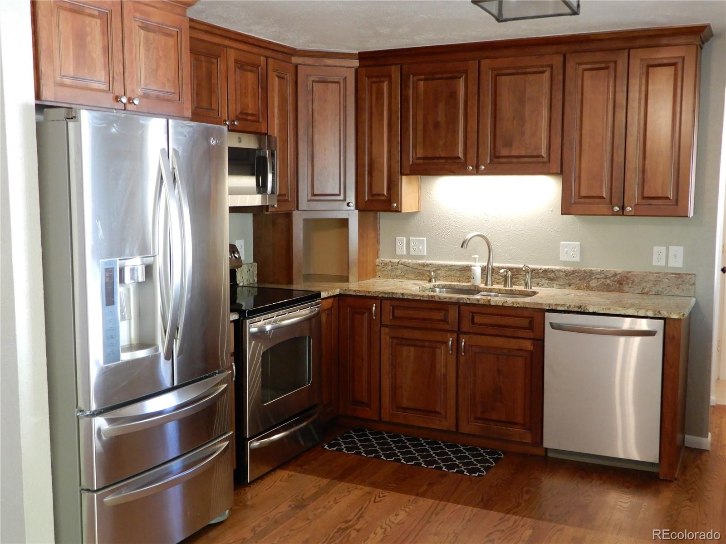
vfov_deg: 37.7
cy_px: 272
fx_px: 797
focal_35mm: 38
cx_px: 363
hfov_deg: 49.0
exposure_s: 1/15
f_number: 4
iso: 400
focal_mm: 6.8
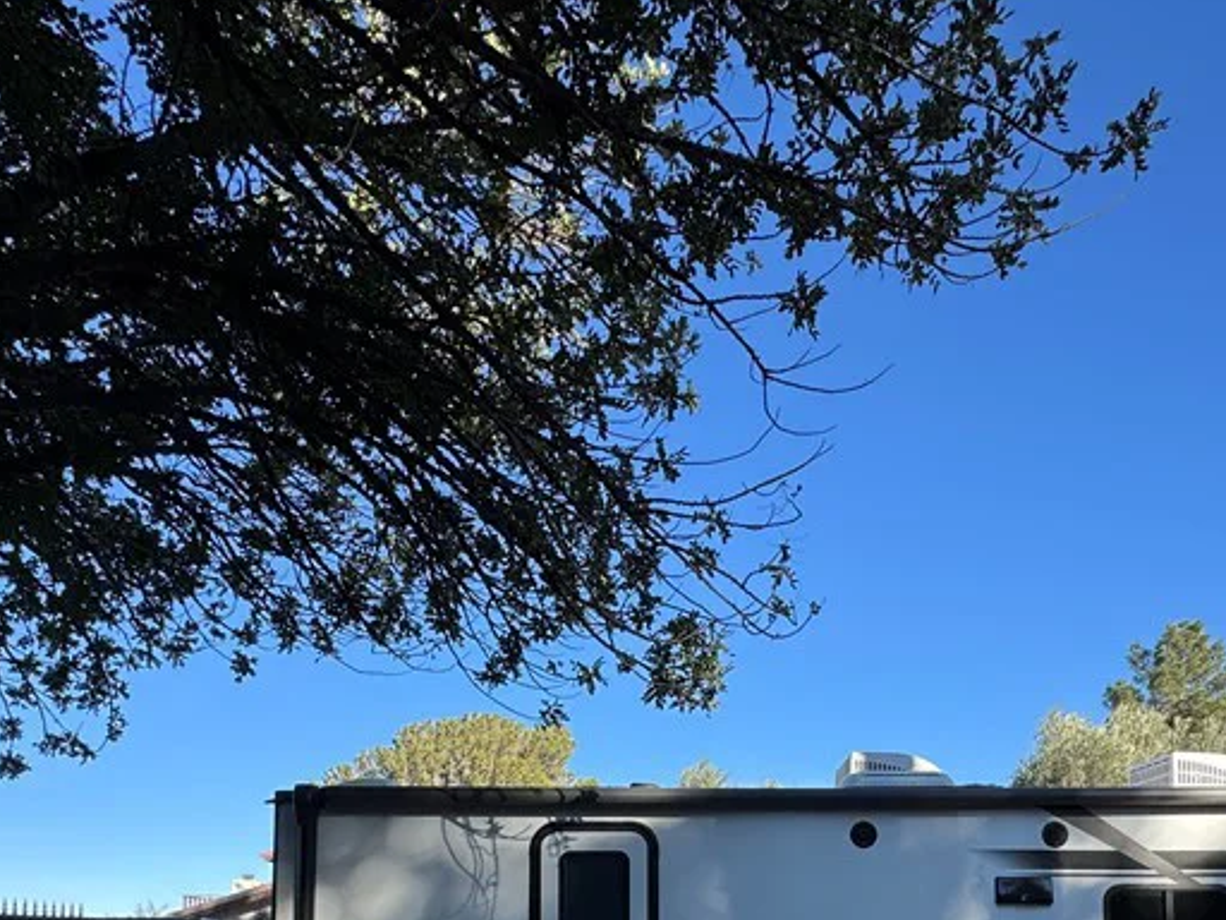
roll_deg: +0.6
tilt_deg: +4.5
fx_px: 992
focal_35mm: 28
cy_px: 865
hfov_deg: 62.9
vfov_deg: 44.3
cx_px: 728
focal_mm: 2.22
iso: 50
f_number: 2.2
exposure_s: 1/821
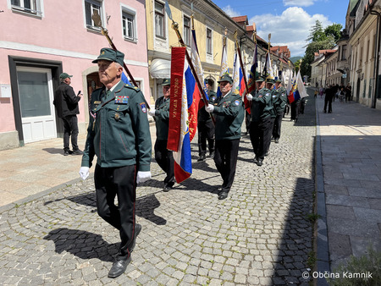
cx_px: 190
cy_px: 143
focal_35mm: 26
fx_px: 286
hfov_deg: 67.3
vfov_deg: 53.1
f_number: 1.6
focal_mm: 5.1
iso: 50
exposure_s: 1/3745
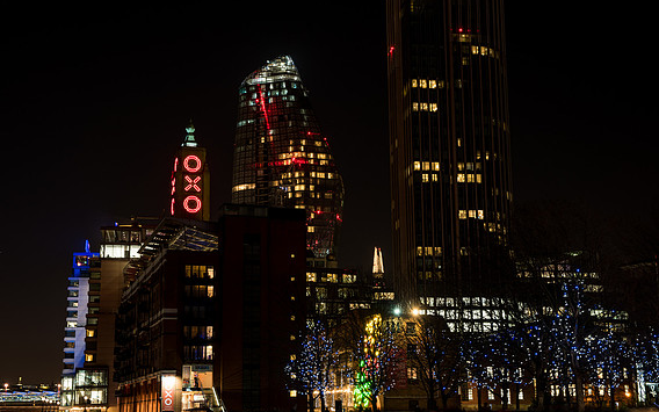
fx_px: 898
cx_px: 327
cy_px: 220
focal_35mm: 50
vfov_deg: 25.8
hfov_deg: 40.3
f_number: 7.1
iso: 100
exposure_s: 3
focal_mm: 48
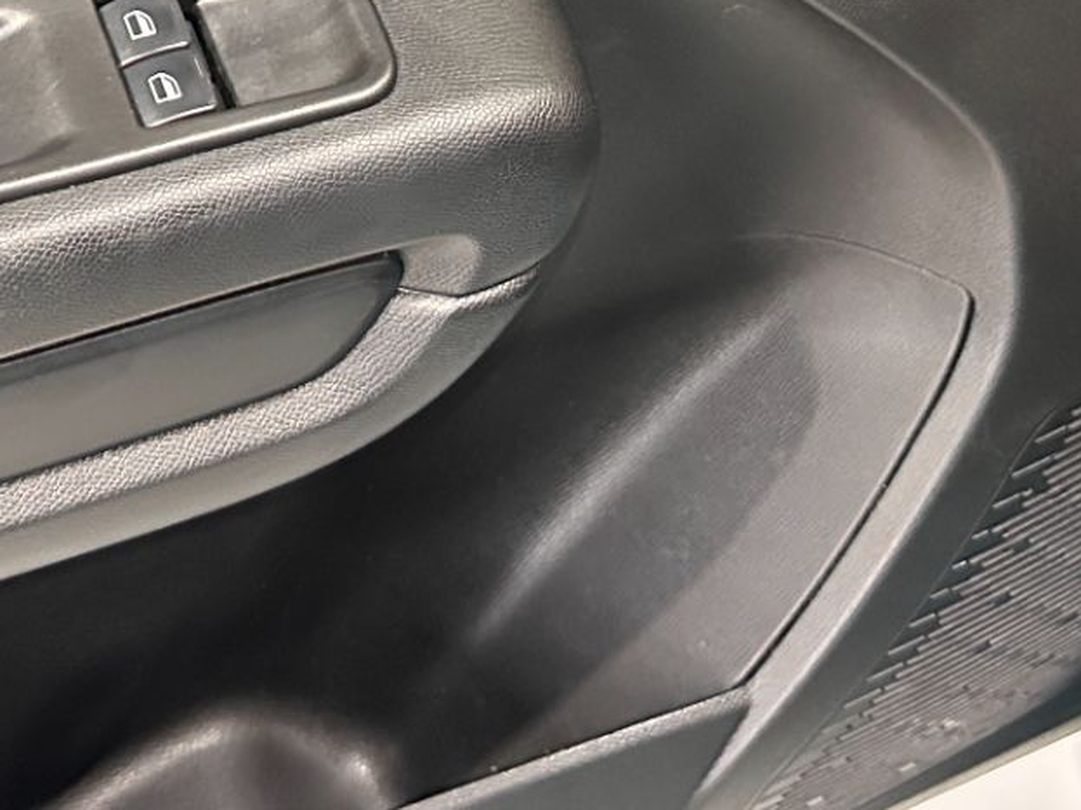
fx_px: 2310
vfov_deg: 17.8
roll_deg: -2.5
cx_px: 403
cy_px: -411
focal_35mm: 74
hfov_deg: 26.2
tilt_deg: -35.6
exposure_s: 1/60
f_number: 1.78
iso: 1000
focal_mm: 6.86
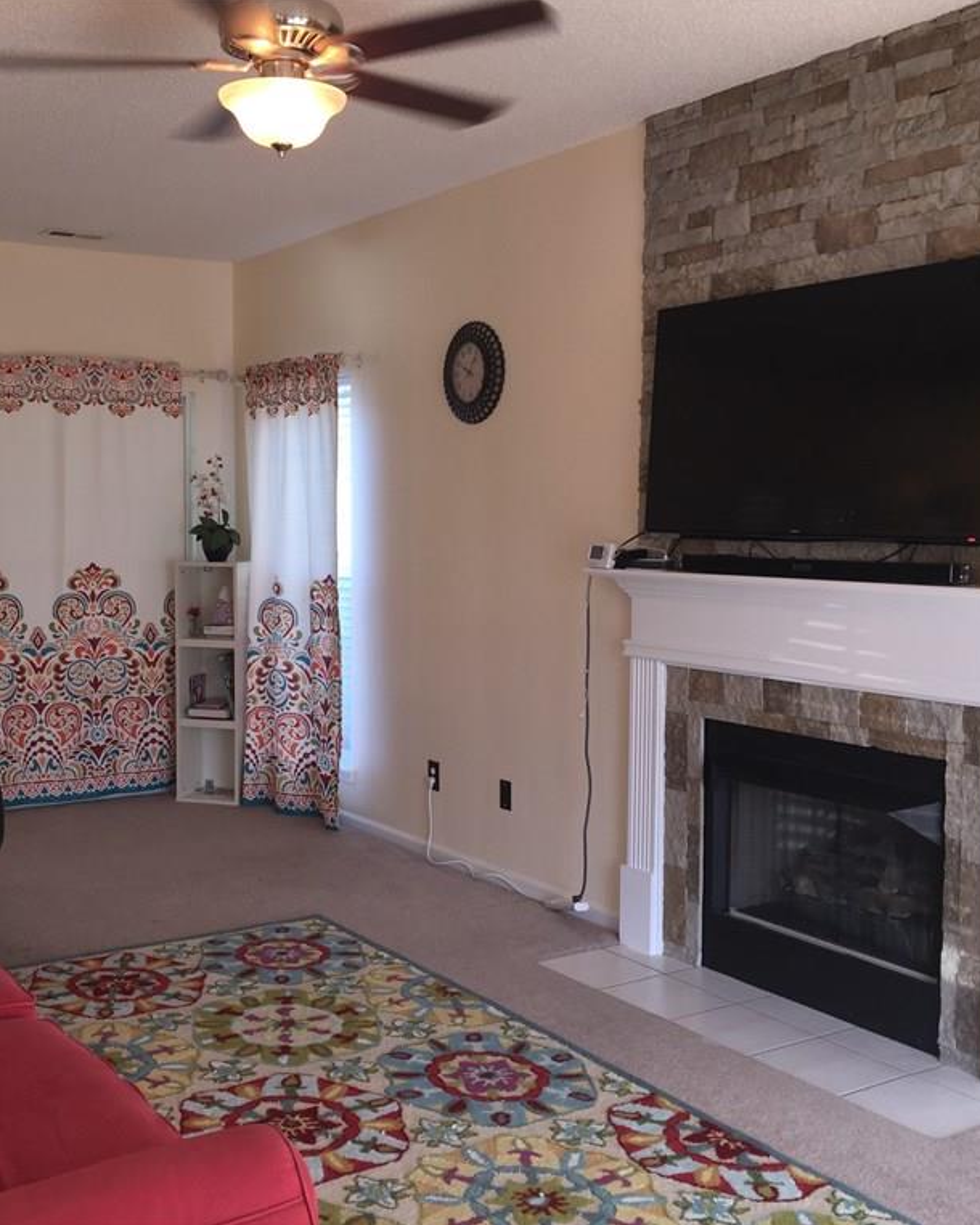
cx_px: 358
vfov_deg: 47.9
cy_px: 612
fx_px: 1378
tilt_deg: -3.7
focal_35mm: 38
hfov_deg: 38.9
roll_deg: -0.5
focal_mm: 4.15
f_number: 2.2
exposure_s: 1/33
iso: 32
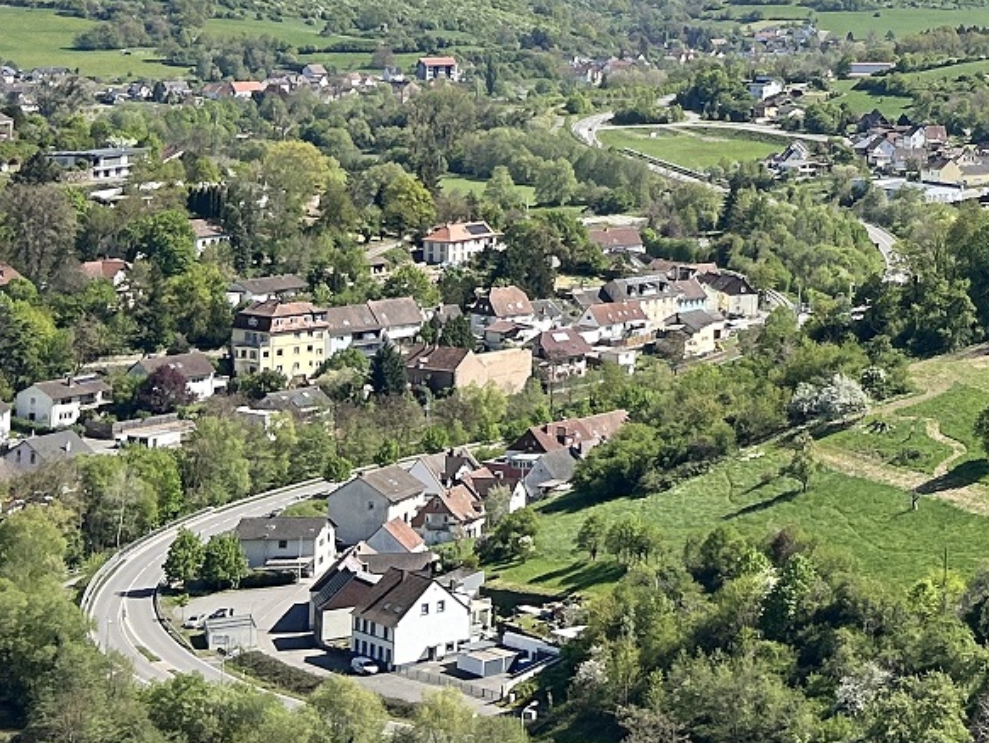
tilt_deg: +2.8
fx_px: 2572
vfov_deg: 15.8
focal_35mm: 90
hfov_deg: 19.0
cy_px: -162
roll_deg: +0.5
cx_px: 1502
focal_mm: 5.7
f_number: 1.5
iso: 50
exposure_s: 1/4630
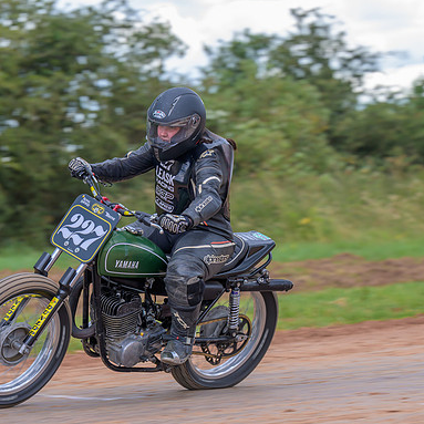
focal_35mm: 237
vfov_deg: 7.4
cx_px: 131
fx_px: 3284
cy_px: 227
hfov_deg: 7.4
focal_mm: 115
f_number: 4
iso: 180
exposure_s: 1/320
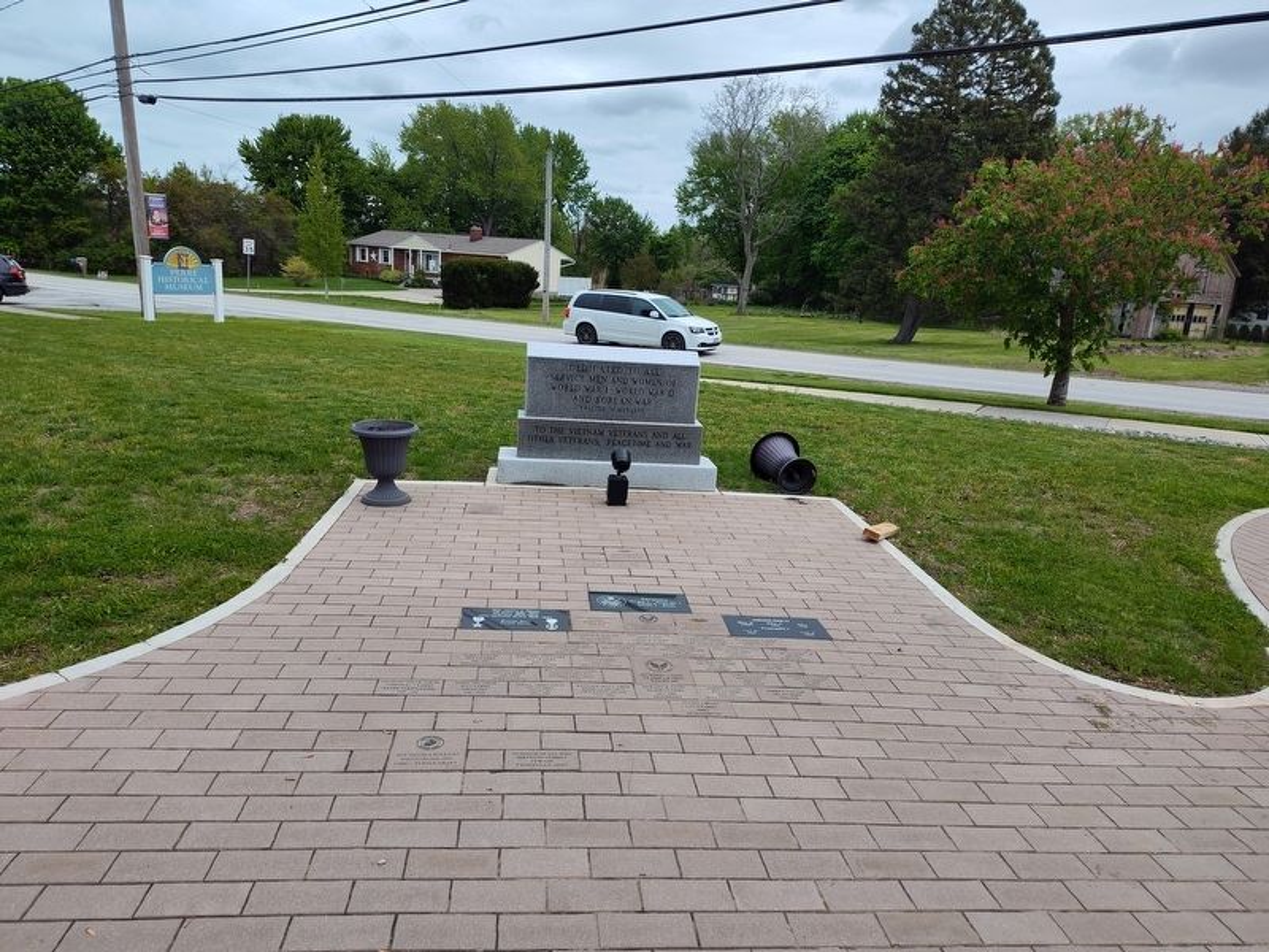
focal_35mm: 23
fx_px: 843
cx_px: 634
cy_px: 476
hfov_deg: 73.9
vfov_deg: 58.9
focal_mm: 5.56
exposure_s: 1/1442
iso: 100
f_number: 1.8
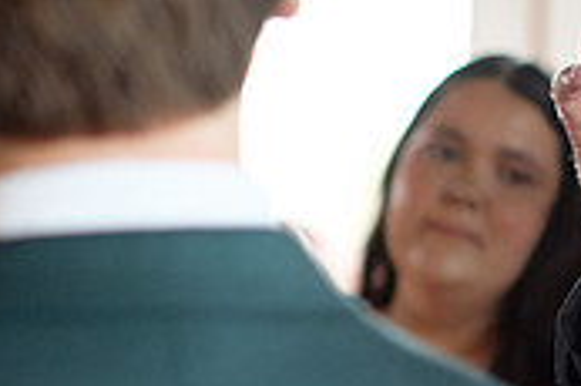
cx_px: -191
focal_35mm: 178
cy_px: 270
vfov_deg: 7.7
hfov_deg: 11.2
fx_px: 2870
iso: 800
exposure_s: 1/250
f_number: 1.4
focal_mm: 35
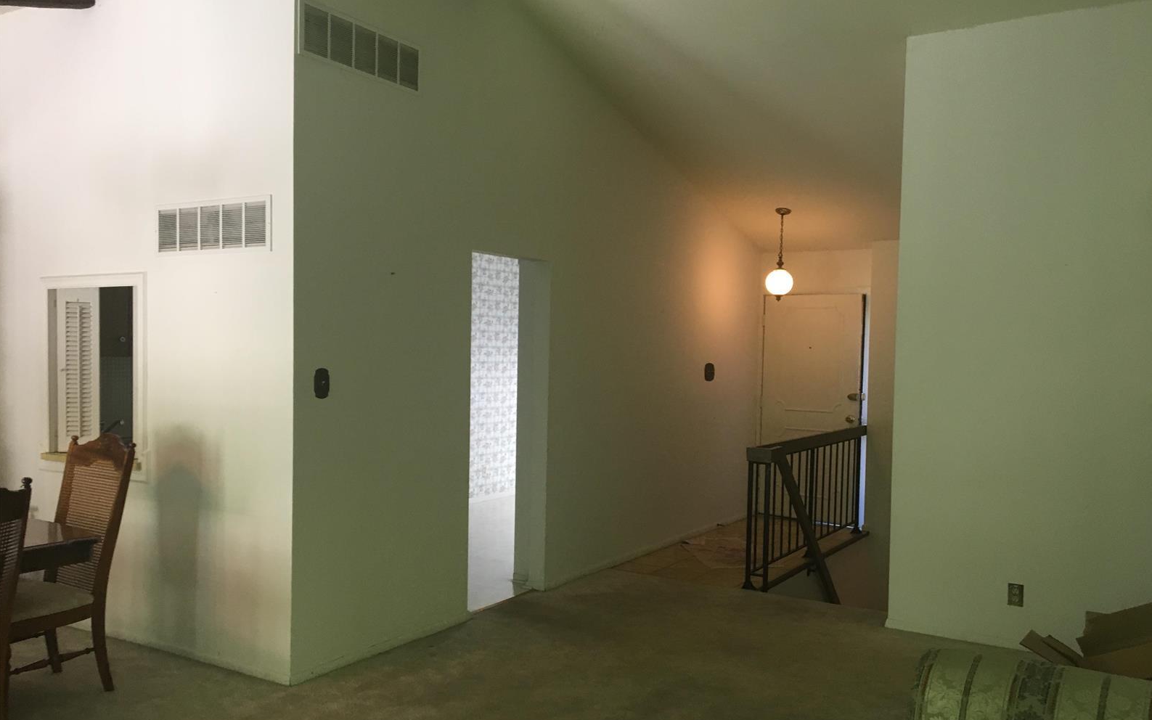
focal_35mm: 31
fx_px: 973
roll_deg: -1.8
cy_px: 388
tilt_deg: -2.2
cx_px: 577
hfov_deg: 61.2
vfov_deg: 40.6
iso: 80
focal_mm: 4.15
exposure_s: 1/30
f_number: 2.2
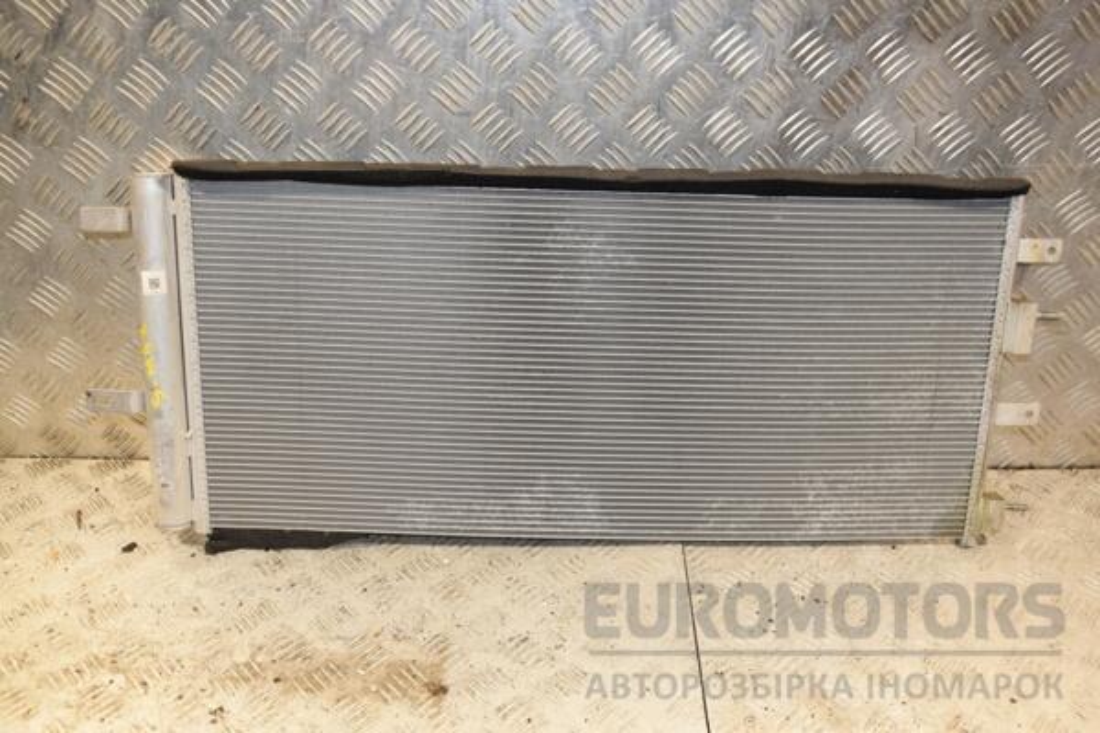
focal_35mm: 33
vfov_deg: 40.0
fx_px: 1008
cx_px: 550
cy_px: 366
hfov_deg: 57.2
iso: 800
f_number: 5.6
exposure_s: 1/200
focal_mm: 22
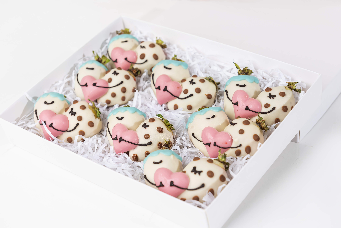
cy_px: 114
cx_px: 170
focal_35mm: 70
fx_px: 663
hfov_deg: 28.8
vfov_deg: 19.5
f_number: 8
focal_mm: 70
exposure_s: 1/160
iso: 100
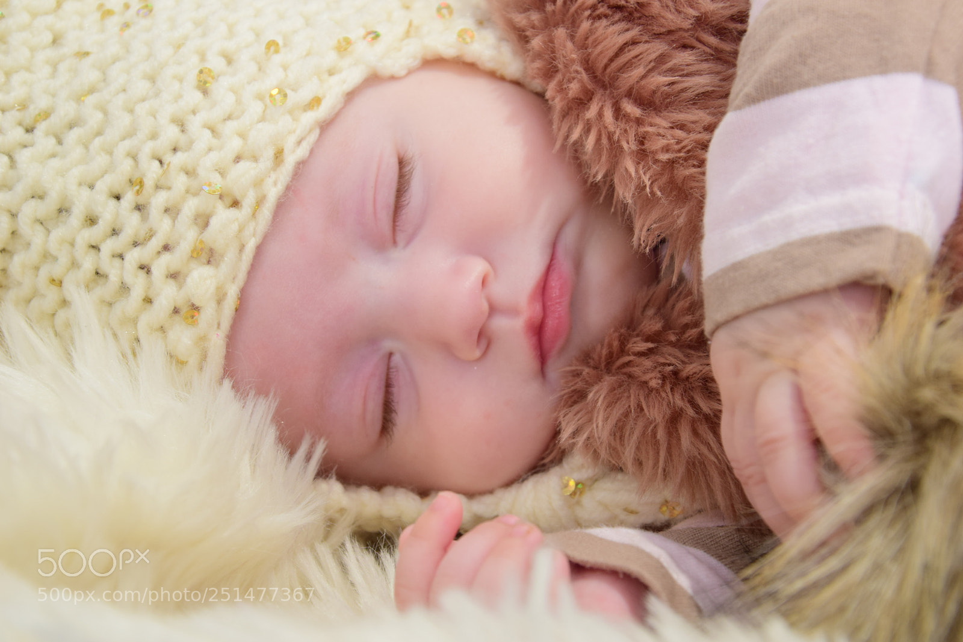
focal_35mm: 72
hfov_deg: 28.1
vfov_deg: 18.9
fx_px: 1925
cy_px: 321
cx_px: 482
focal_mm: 48
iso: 400
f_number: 8
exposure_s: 1/125
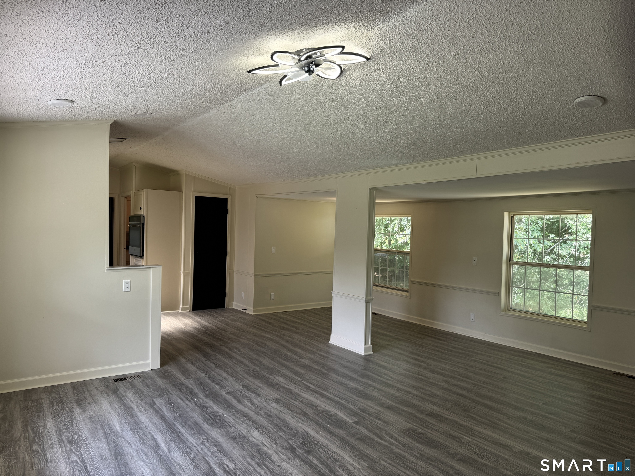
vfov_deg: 56.8
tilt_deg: -0.8
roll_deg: -1.7
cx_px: 318
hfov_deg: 71.6
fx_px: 440
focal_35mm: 24
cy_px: 238
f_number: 1.78
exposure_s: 1/121
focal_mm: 6.76
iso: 80
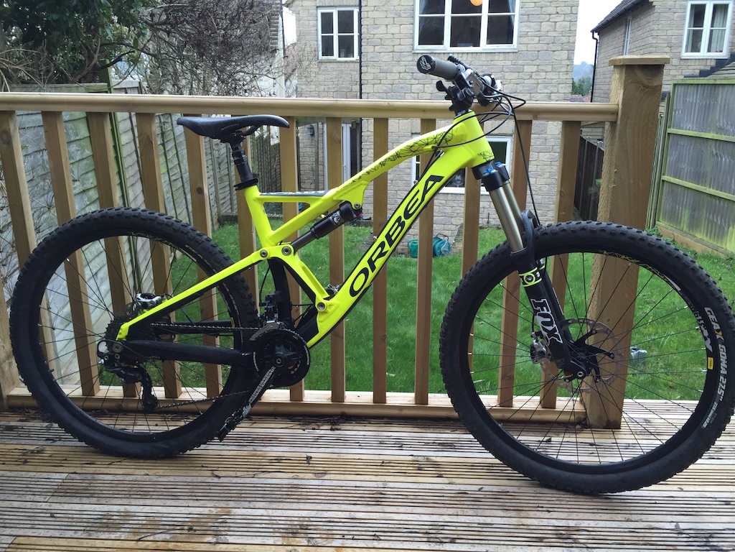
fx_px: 616
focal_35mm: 29
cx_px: 368
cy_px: 276
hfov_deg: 61.7
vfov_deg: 48.2
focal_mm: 4.15
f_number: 2.2
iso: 50
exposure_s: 1/100
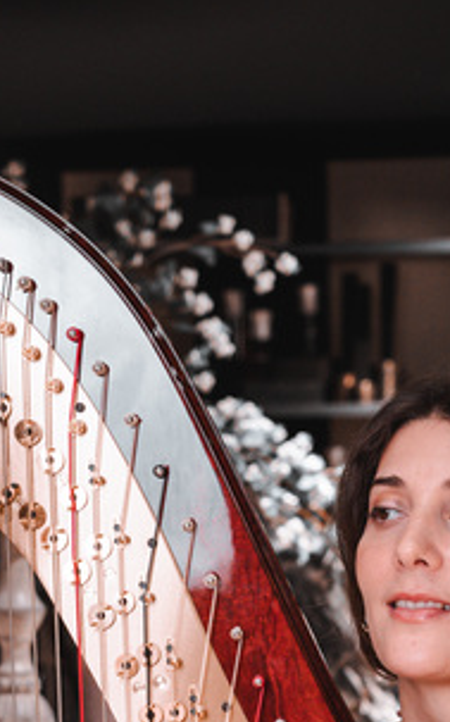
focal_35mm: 138
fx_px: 2712
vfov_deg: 14.9
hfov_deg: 9.5
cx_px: 117
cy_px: 734
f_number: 4
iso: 1000
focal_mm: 57
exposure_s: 1/60
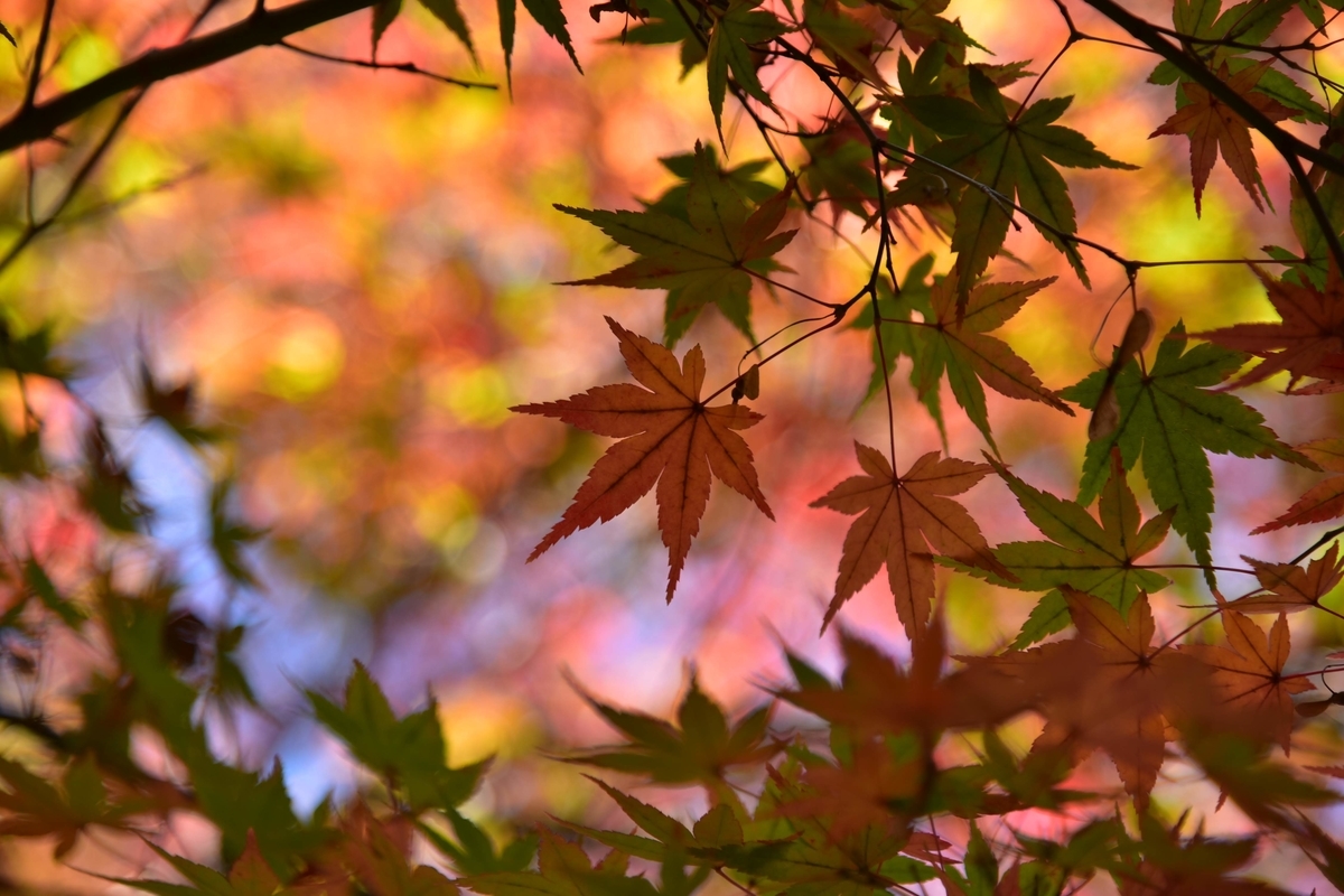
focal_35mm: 120
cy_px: 448
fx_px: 4480
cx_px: 672
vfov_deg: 11.4
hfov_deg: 17.1
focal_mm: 120
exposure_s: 1/180
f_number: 4
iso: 100
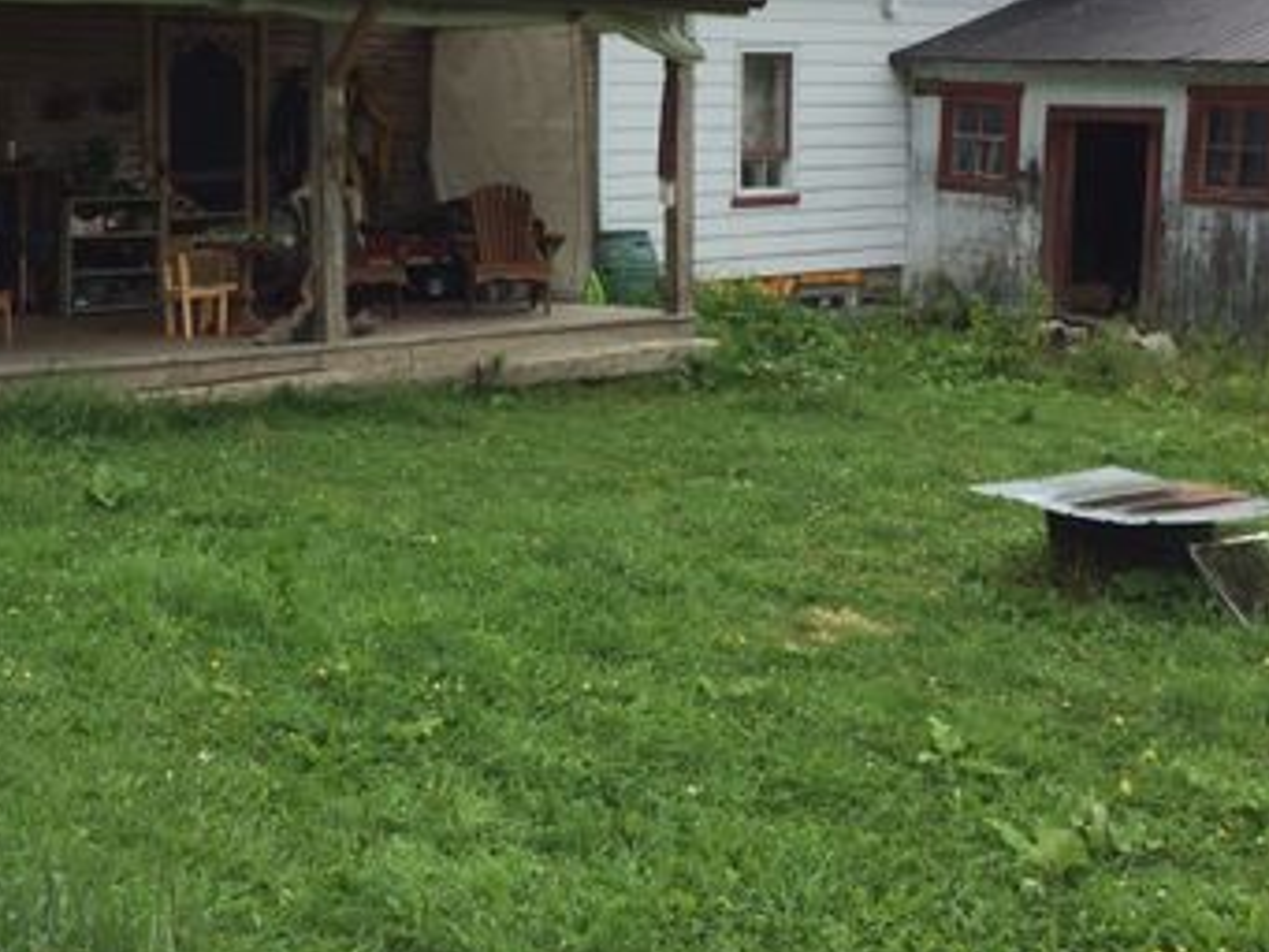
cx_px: 432
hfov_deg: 37.1
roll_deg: +1.0
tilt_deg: -2.3
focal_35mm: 51
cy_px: 175
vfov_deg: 27.9
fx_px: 1870
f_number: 2.2
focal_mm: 4.15
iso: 32
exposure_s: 1/746
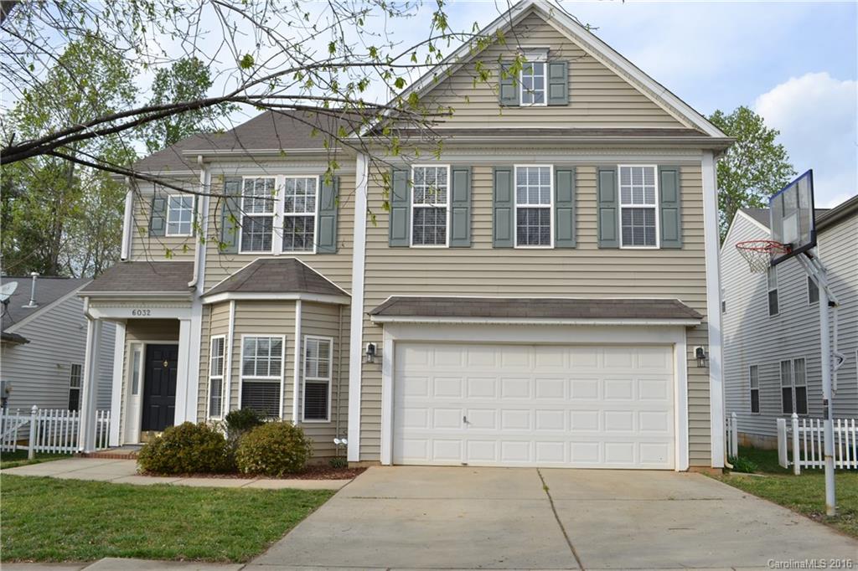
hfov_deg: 61.9
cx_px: 429
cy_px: 286
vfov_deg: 43.6
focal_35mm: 30
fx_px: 715
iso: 100
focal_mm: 20
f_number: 7.1
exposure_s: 1/160
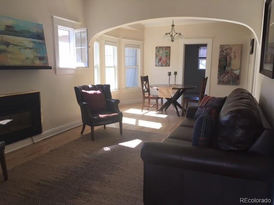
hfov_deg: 61.7
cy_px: 102
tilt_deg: -9.8
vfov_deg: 48.2
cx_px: 137
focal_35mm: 29
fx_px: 230
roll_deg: -0.4
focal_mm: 4.15
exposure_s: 1/40
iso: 25
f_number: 2.2
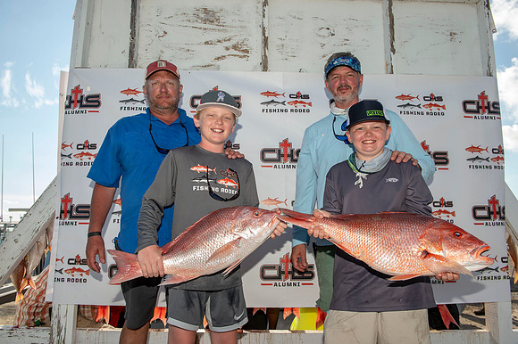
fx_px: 388
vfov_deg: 47.9
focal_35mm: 27
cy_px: 172
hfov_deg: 67.4
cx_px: 259
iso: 50
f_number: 7.1
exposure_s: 1/200
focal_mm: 27
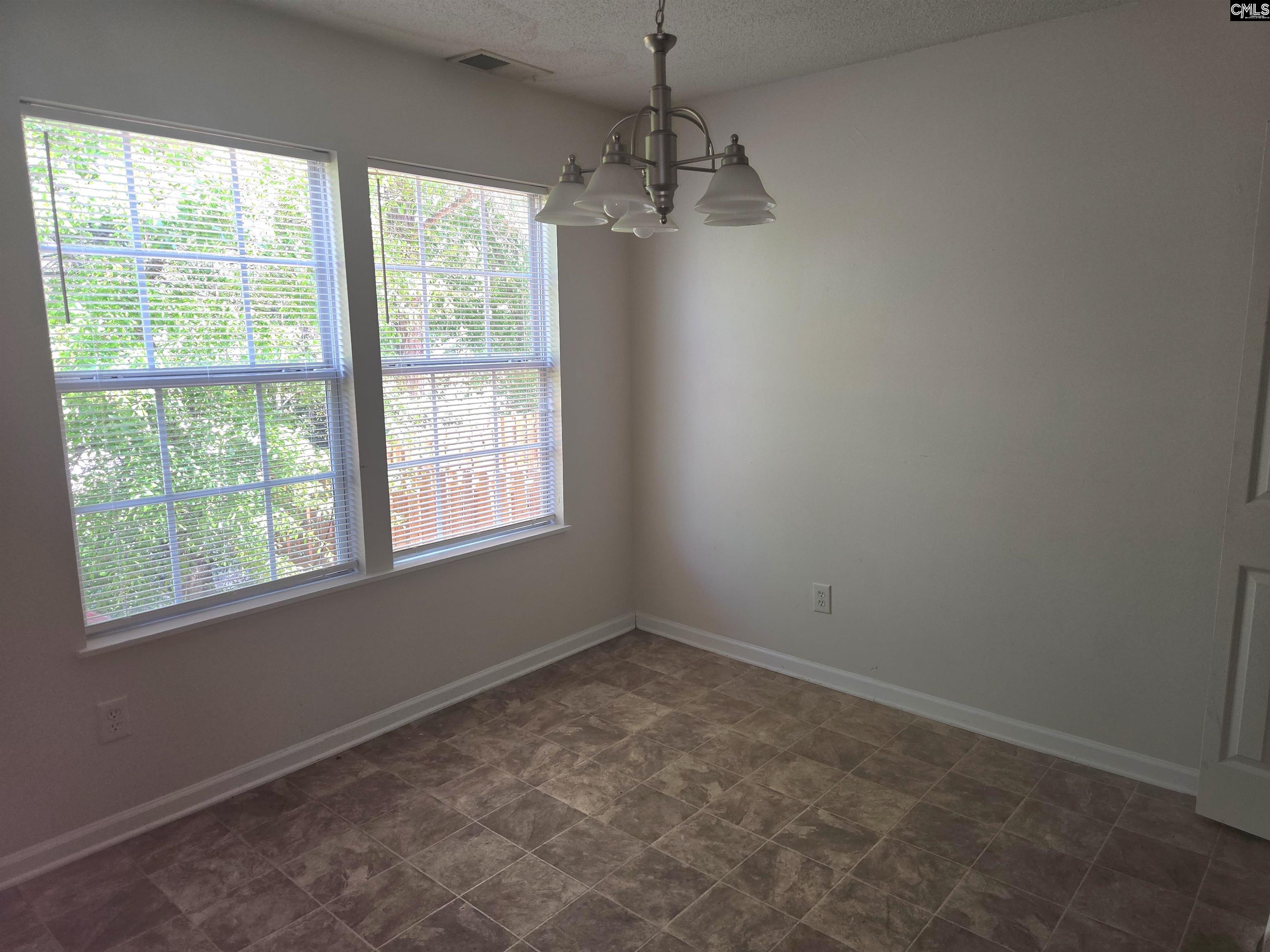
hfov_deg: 73.9
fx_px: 844
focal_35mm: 23
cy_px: 476
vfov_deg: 58.9
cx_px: 635
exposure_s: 1/60.2
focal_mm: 5.4
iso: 40
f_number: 1.8
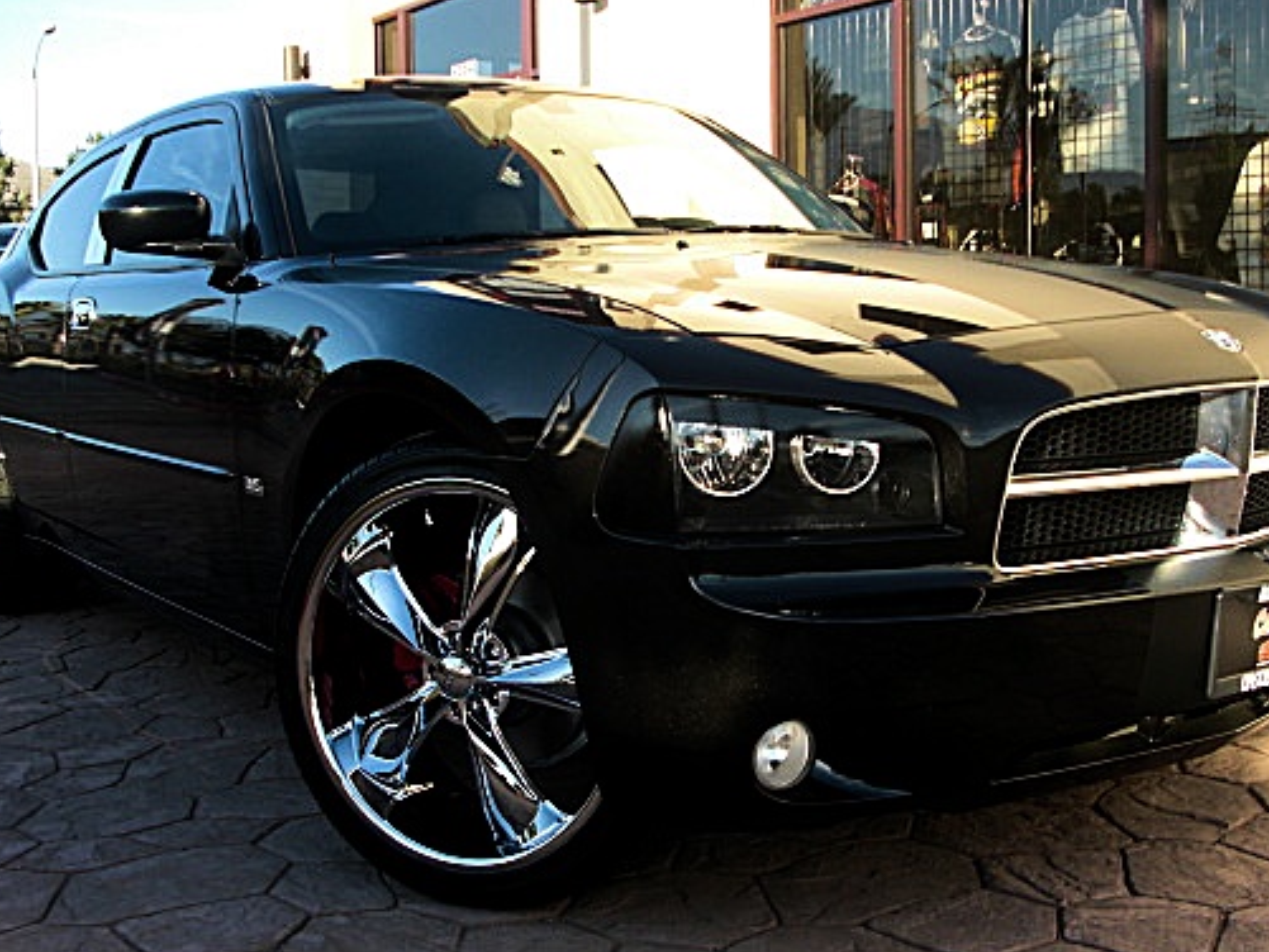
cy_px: 514
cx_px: 689
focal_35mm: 46
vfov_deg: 31.5
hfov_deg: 41.2
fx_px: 1687
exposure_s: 1/200
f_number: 2.8
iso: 50
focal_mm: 6.3
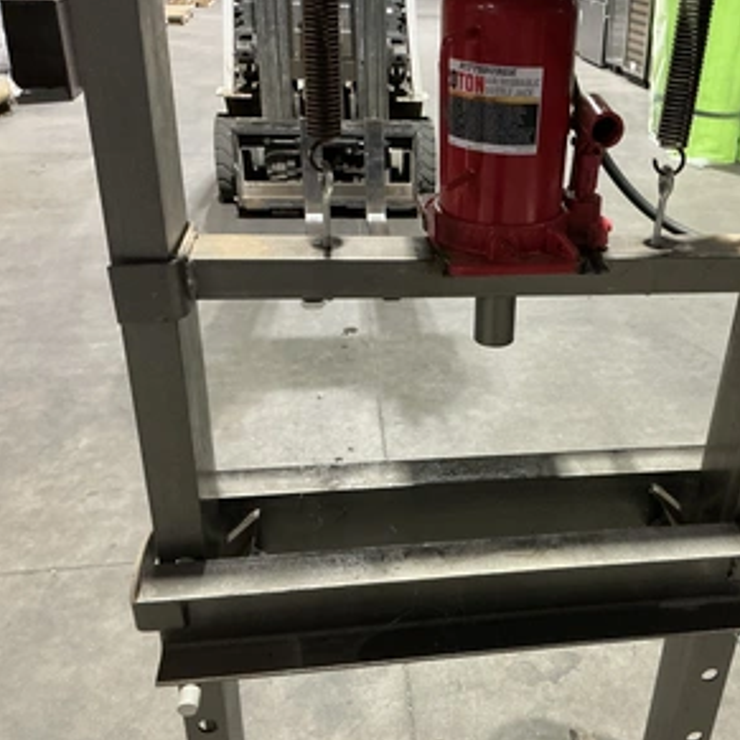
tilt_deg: -27.9
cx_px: 506
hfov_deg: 47.5
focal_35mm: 34
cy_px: 376
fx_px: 822
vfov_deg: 48.4
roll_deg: -4.0
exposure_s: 1/42
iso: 320
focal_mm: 3
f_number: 1.8
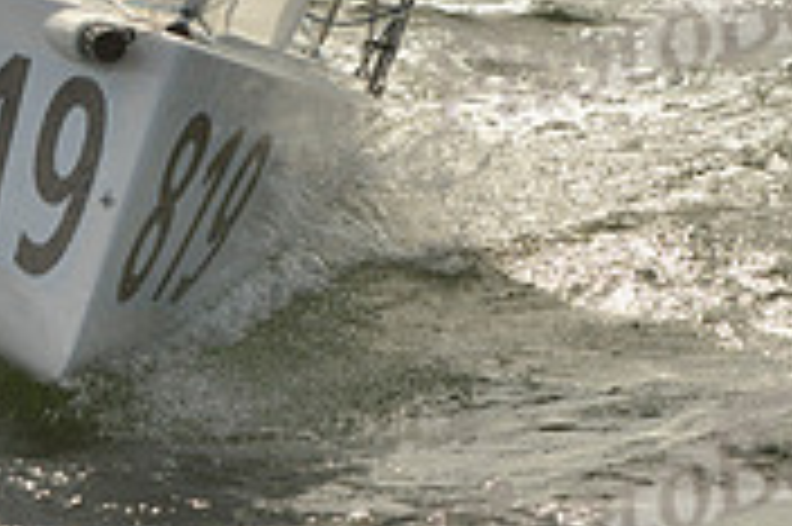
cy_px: -151
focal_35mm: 264
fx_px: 5802
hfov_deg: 7.8
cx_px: 198
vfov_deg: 5.2
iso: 400
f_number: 11
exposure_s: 1/2000
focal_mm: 80
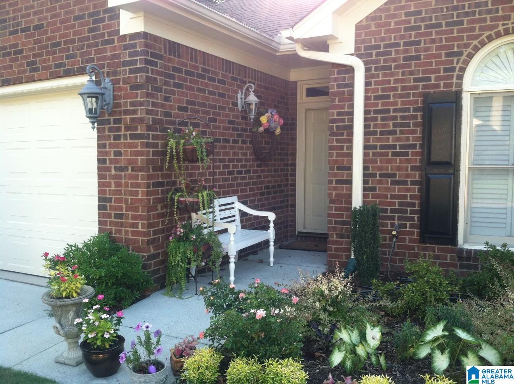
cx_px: 257
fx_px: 519
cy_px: 192
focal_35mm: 35
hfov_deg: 52.7
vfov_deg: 40.6
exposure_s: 1/147
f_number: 2.8
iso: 80
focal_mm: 3.85
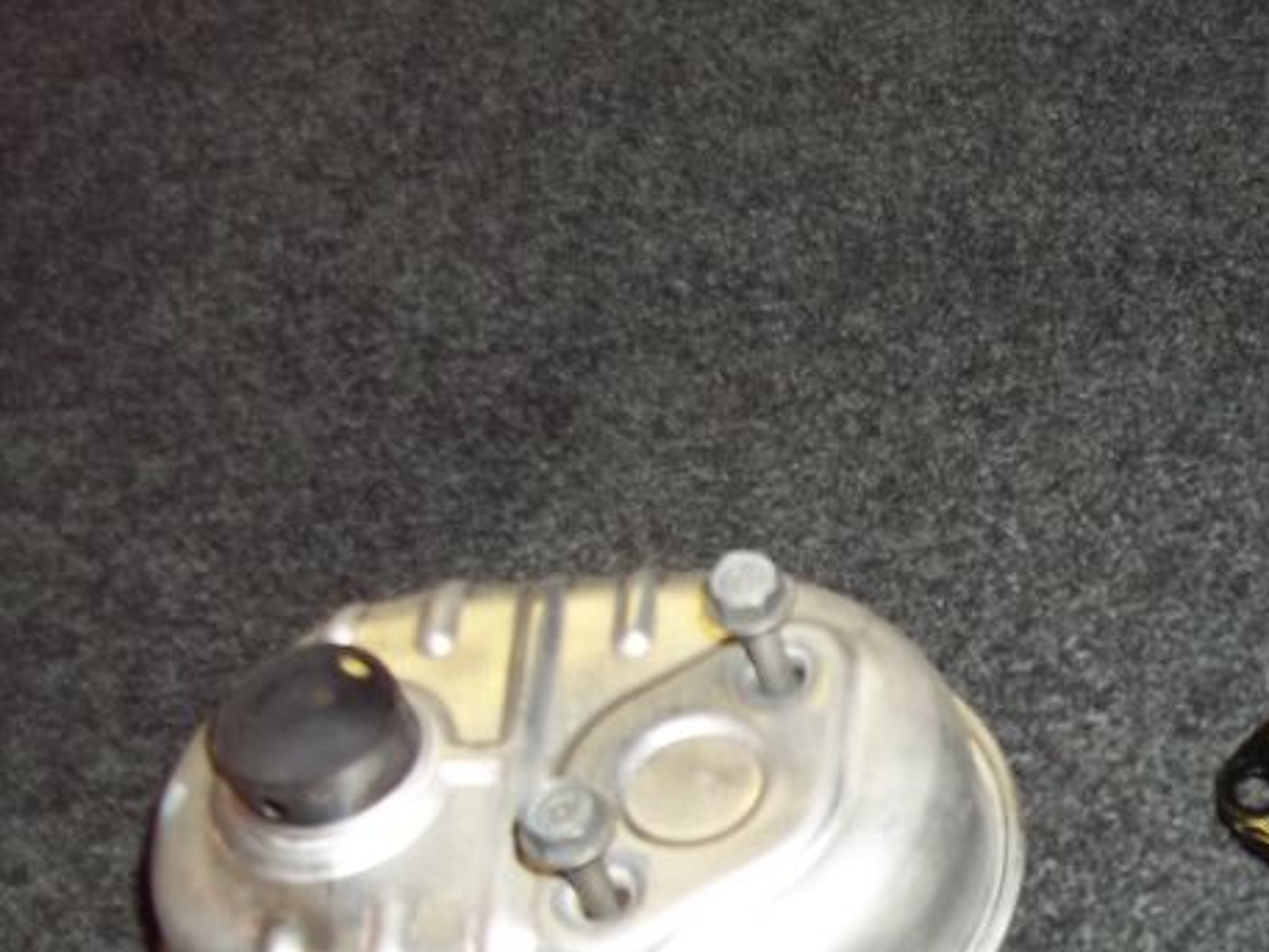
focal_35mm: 70
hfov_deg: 26.2
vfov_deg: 20.6
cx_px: 1294
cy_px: 858
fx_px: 2567
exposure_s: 1/30
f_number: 2.9
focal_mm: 5.7
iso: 80
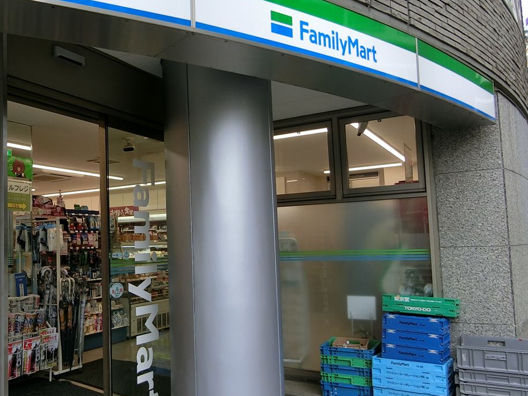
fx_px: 503
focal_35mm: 33
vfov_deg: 42.9
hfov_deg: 53.4
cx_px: 148
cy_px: 210
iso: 80
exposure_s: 1/125
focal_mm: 4.06
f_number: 2.7
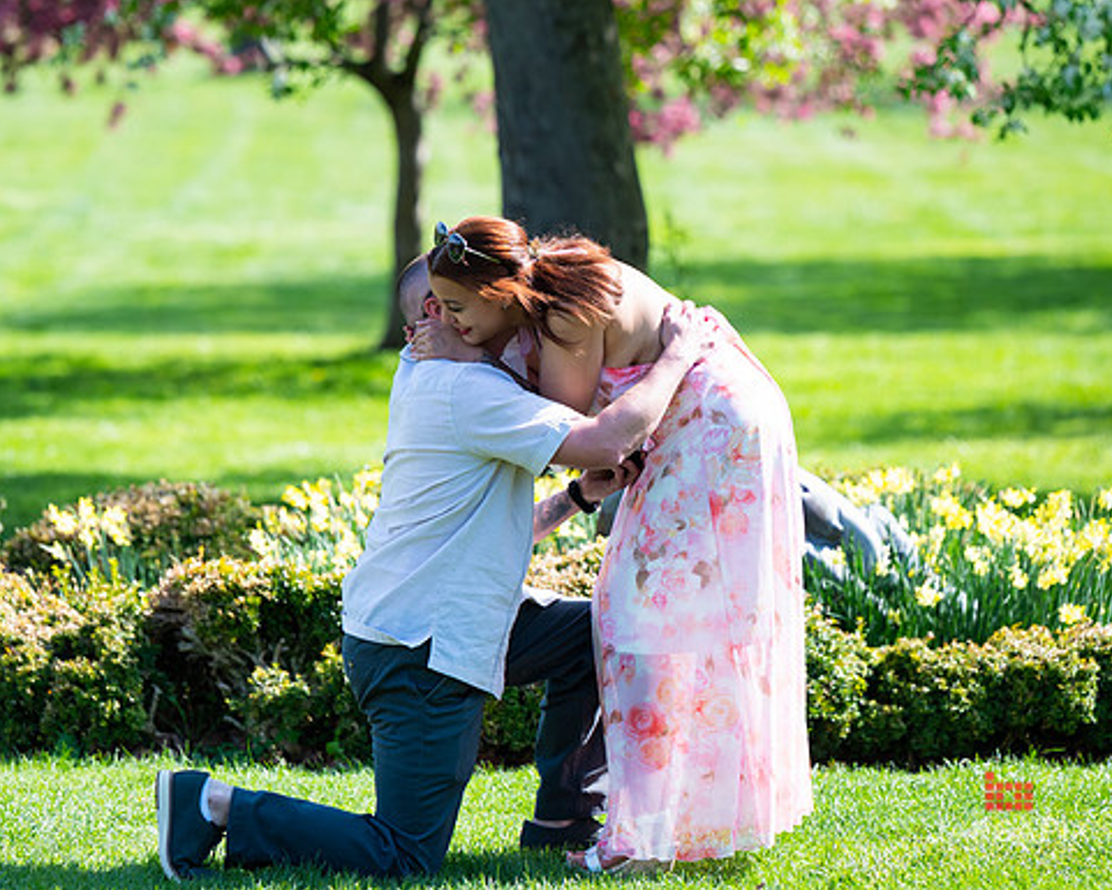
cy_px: 275
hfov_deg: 7.3
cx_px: 533
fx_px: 8657
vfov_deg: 5.9
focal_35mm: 263
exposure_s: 1/2000
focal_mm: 165
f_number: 3.2
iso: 200
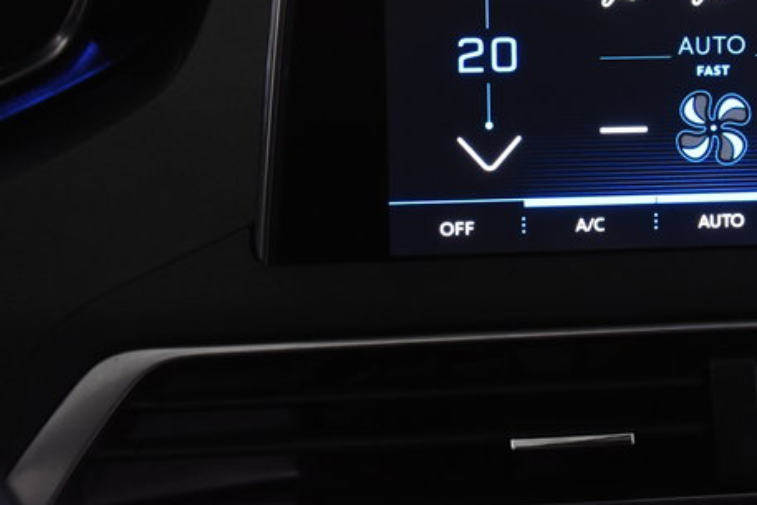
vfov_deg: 13.1
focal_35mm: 104
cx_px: 689
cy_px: 65
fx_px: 2190
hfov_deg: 19.2
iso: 1600
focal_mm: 31
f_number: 5
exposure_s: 1/100
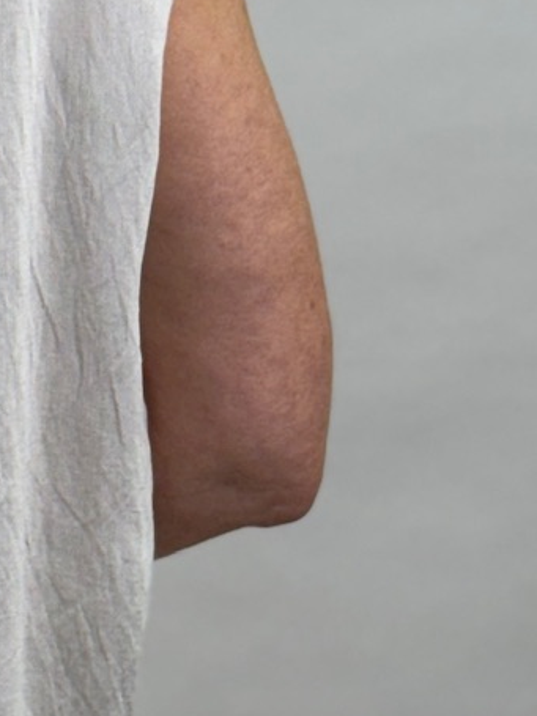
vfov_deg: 9.2
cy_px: 277
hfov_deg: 6.8
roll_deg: +0.3
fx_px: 4470
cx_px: -294
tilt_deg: -12.0
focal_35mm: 216
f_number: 1.78
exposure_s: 1/100
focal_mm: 6.76
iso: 64
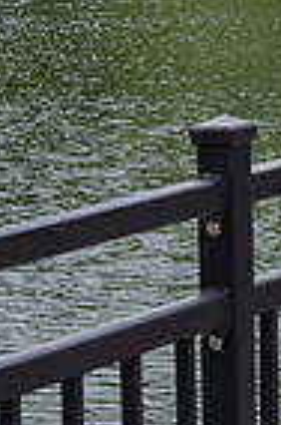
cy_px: 42
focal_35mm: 230
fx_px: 2706
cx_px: 855
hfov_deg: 5.6
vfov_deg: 8.9
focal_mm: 54
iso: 400
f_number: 10
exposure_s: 1/400
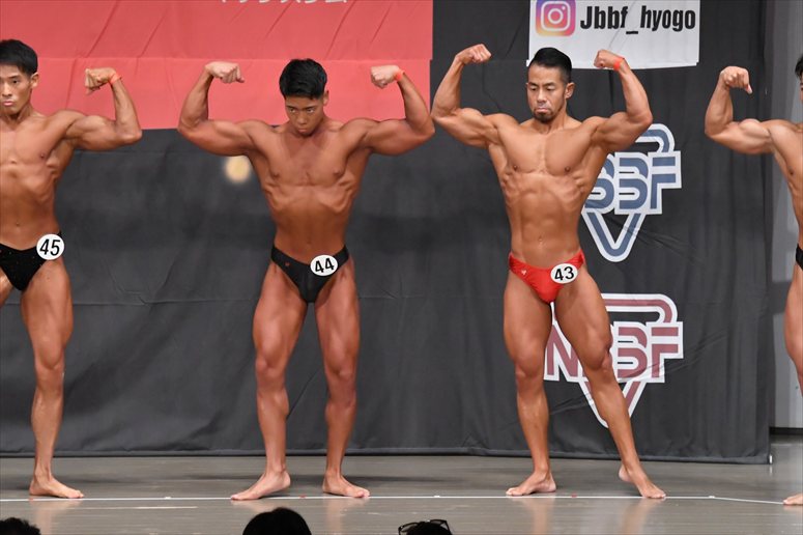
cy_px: 268
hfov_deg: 9.2
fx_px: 5016
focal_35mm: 225
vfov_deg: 6.1
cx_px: 402
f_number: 5.6
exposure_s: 1/400
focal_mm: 150
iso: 6400
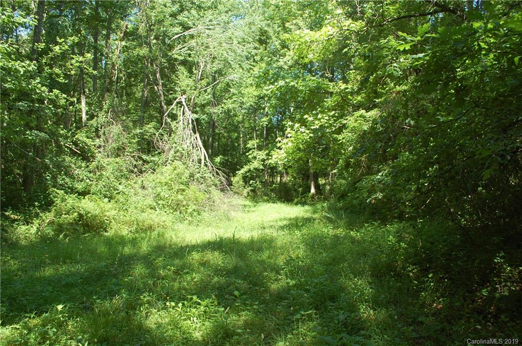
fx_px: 391
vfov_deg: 47.8
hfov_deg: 67.4
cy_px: 173
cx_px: 261
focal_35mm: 27
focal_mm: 18
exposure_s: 1/160
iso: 200
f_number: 6.3
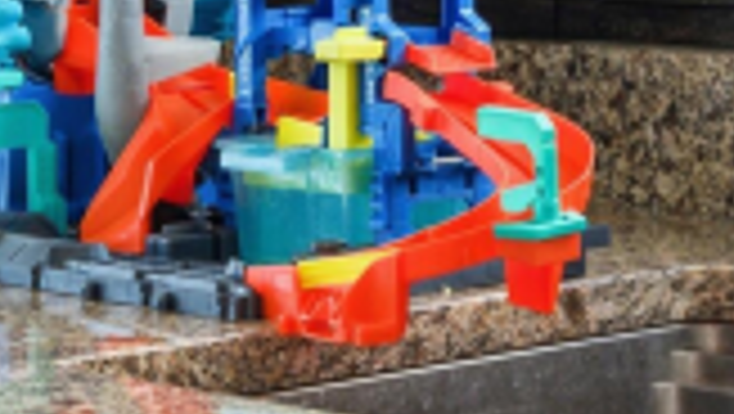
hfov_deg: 12.0
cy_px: -54
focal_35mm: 169
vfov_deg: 7.2
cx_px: 1200
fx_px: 3292
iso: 800
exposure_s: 1/320
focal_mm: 35
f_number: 7.1
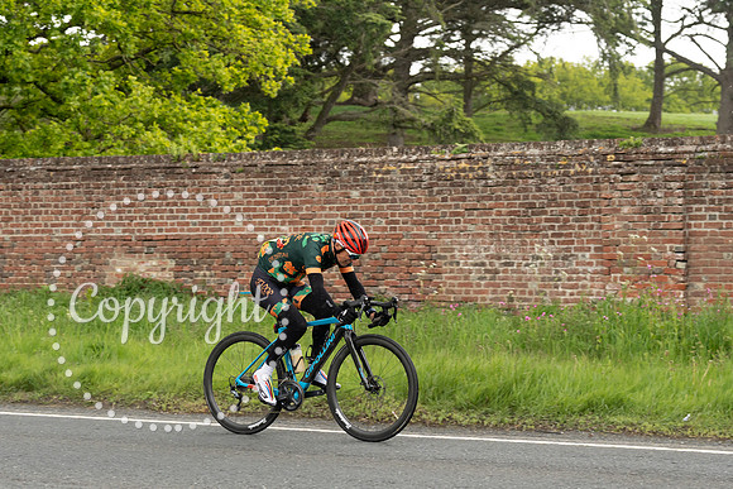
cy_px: 250
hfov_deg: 22.3
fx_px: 1856
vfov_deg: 15.0
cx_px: 361
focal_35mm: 91
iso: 1250
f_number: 4.5
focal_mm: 70
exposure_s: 1/1000
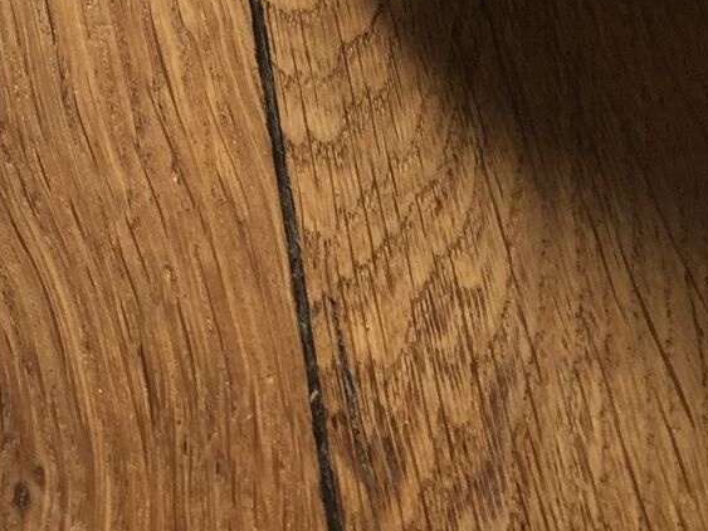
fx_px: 2106
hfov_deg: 18.2
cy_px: -278
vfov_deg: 13.5
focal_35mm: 103
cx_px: -121
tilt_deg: -53.9
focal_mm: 4.15
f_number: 2.2
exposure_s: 1/50
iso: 32
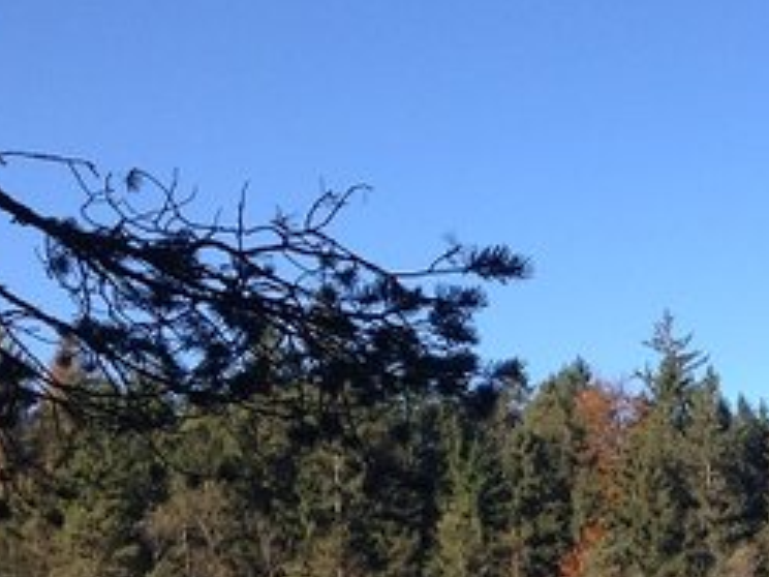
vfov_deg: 15.1
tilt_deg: -1.0
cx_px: 840
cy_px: 758
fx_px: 2066
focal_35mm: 93
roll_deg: +1.6
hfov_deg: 20.2
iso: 50
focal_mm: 4.12
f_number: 2.4
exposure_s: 1/797
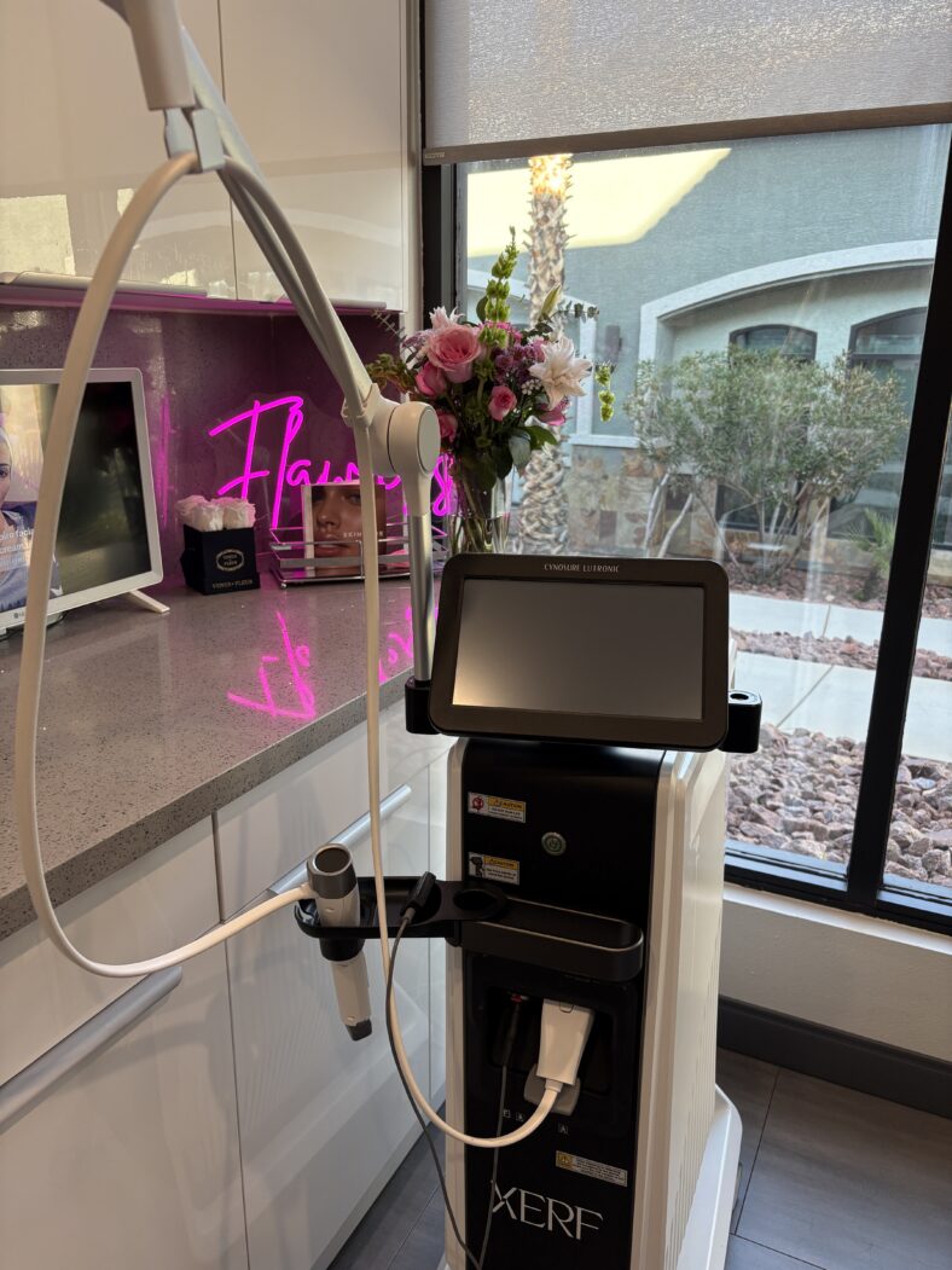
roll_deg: -0.9
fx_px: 954
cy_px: 635
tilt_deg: -16.2
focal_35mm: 26
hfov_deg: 53.1
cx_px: 476
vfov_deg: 67.3
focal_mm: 5.96
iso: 80
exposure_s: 1/120
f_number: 1.6
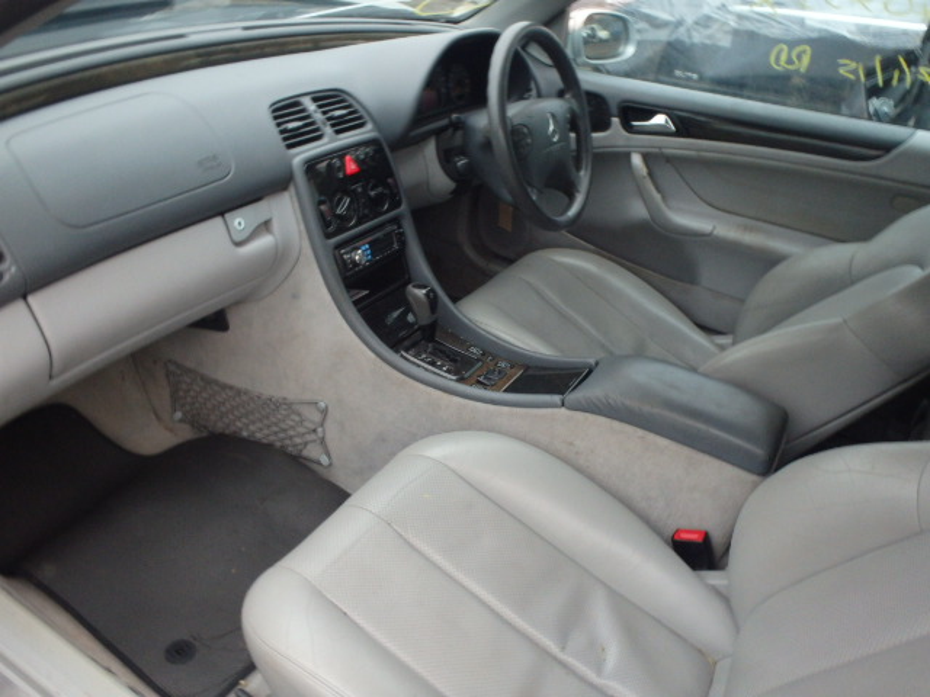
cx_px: 465
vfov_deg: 49.7
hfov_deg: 63.4
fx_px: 752
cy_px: 348
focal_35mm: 28
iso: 400
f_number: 3.9
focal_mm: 5
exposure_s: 1/30
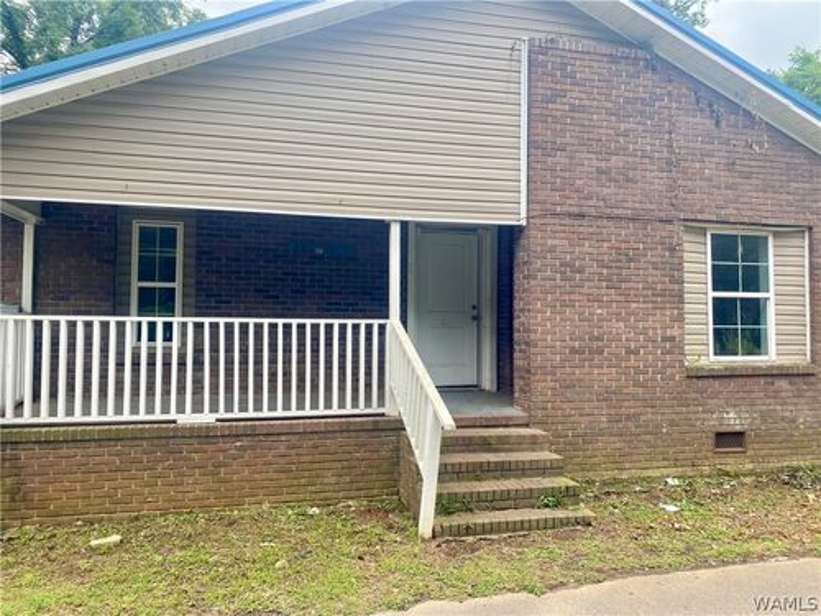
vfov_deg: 53.1
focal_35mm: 26
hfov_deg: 67.3
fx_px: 617
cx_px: 410
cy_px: 308
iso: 32
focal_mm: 4.25
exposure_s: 1/604
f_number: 1.8
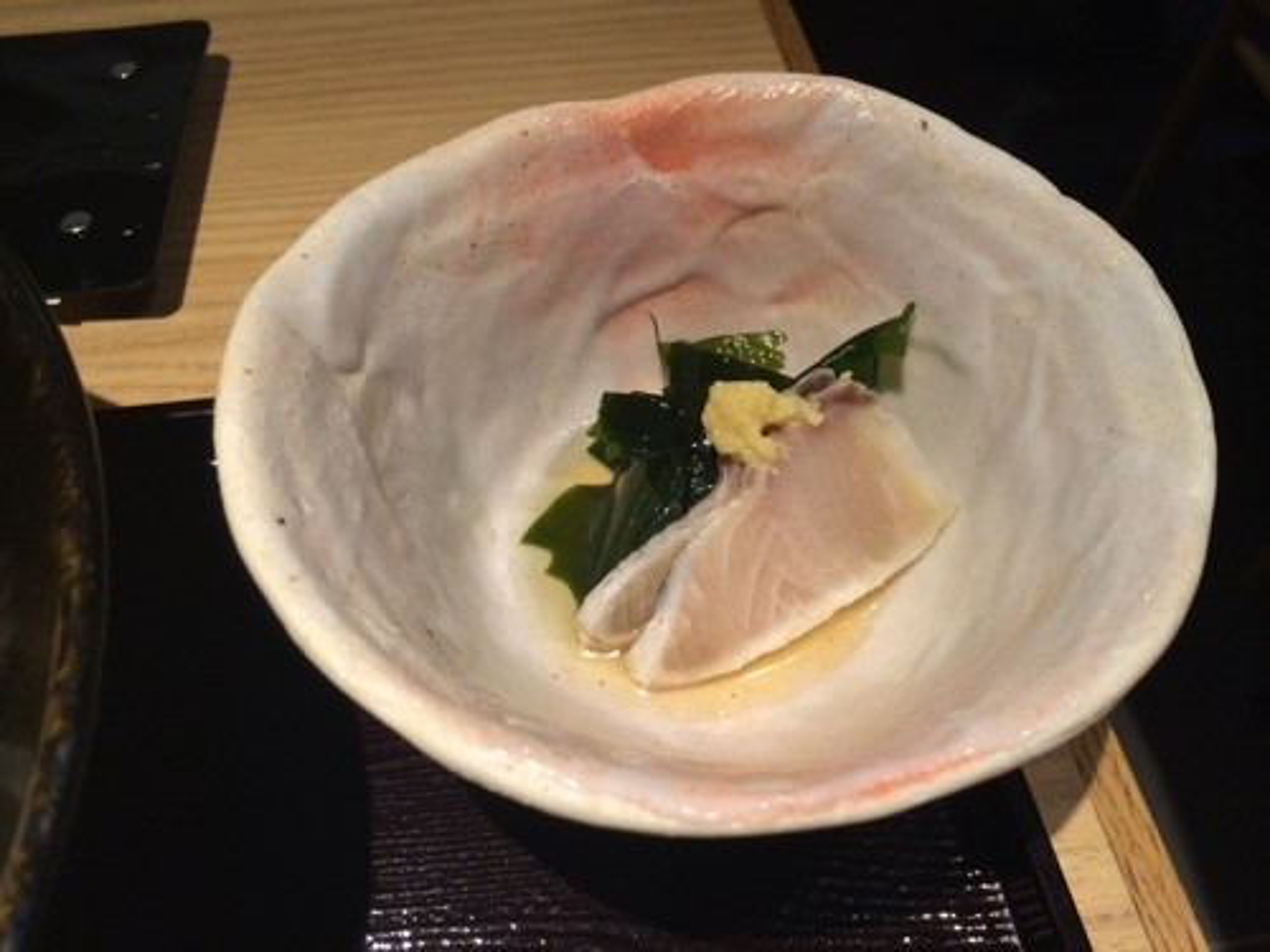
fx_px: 1101
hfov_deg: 60.0
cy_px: 476
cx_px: 635
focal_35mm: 30
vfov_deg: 46.8
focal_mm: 4.12
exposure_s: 1/30
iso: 100
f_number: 2.2
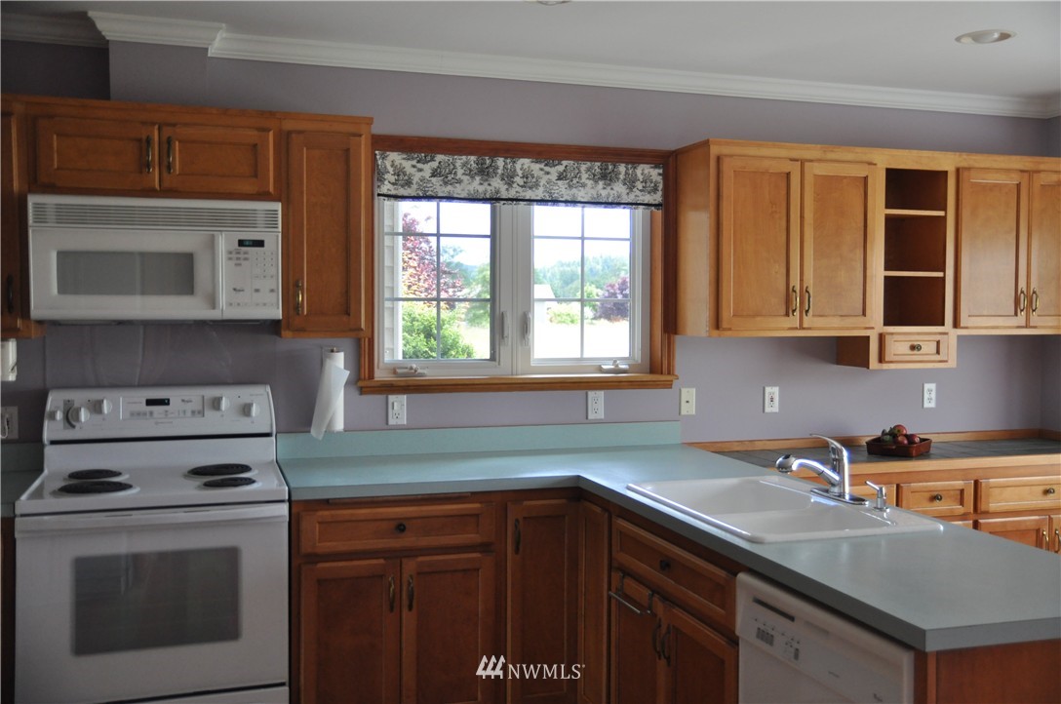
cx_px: 530
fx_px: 1059
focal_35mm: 36
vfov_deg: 36.8
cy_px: 352
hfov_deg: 53.2
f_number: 3.2
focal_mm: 24
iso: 800
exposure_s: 1/800
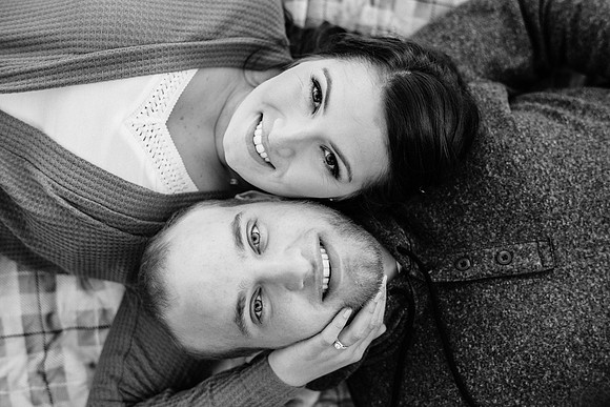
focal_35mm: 58
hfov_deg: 34.5
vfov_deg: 23.4
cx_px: 305
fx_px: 983
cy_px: 204
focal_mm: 58
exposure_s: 1/200
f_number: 2.8
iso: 200
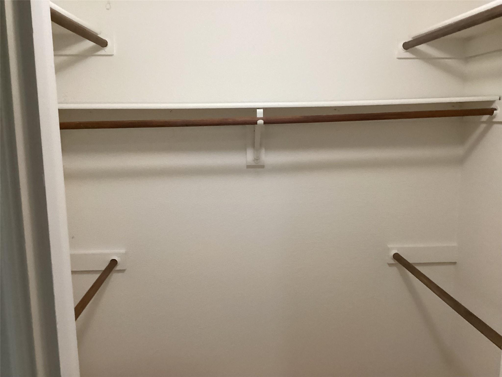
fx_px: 450
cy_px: 188
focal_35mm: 31
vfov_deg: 45.4
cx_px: 251
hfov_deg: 58.4
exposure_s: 1/60
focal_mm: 3.3
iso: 320
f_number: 2.4
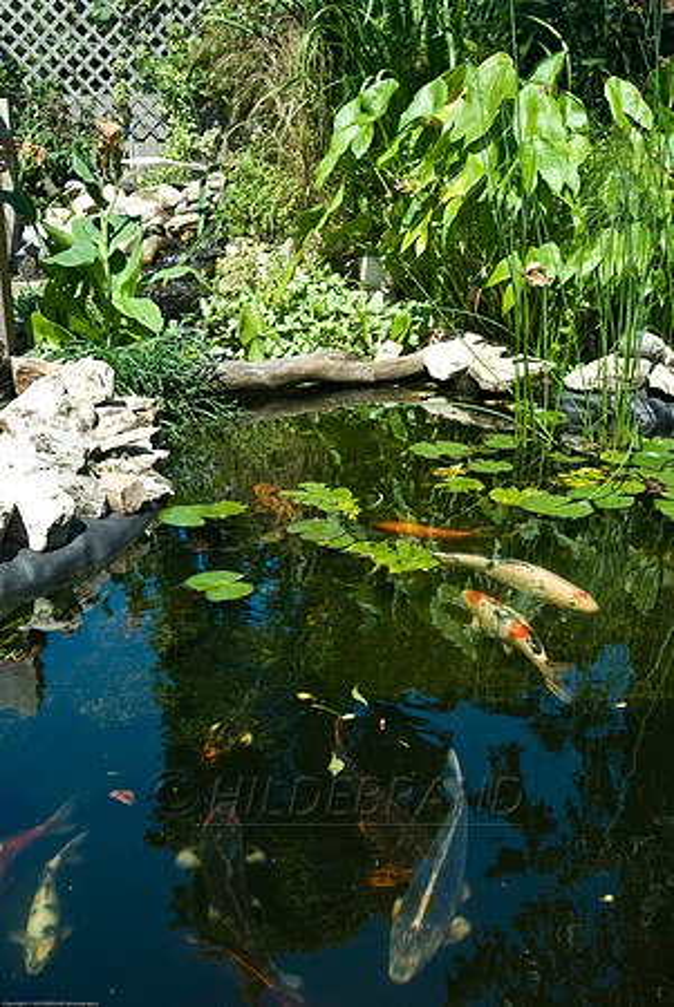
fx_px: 1009
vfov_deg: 53.1
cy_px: 504
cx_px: 337
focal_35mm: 36
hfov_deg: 37.0
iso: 100
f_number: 6.3
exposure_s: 1/60
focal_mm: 24
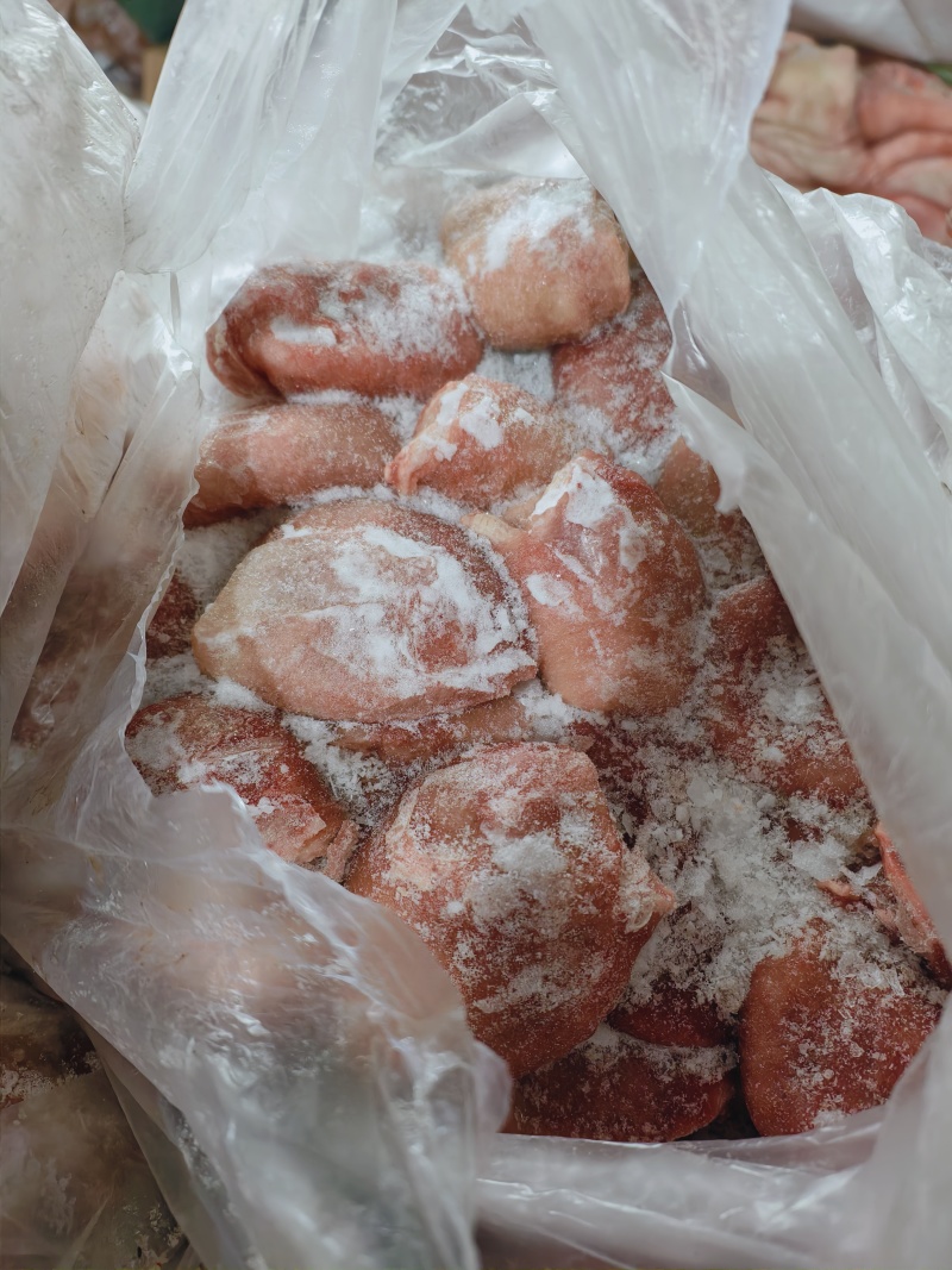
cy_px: 635
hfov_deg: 58.9
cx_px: 476
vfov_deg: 73.9
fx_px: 844
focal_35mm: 23
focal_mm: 6.54
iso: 1571
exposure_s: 1/33.3
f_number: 1.57
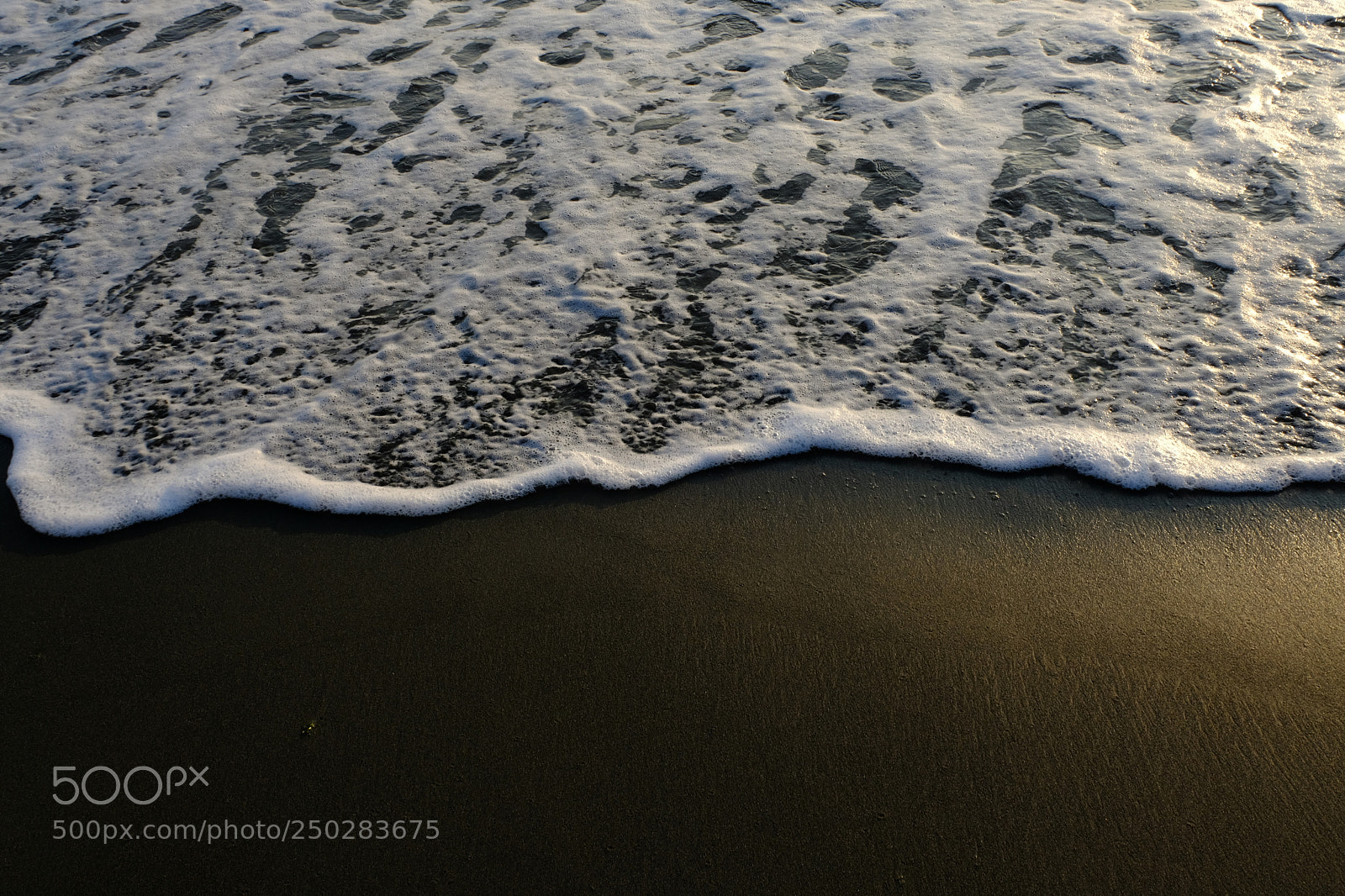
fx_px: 1307
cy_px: 448
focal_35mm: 35
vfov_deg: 37.8
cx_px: 672
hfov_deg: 54.4
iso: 400
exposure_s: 1/250
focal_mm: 23.2
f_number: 13
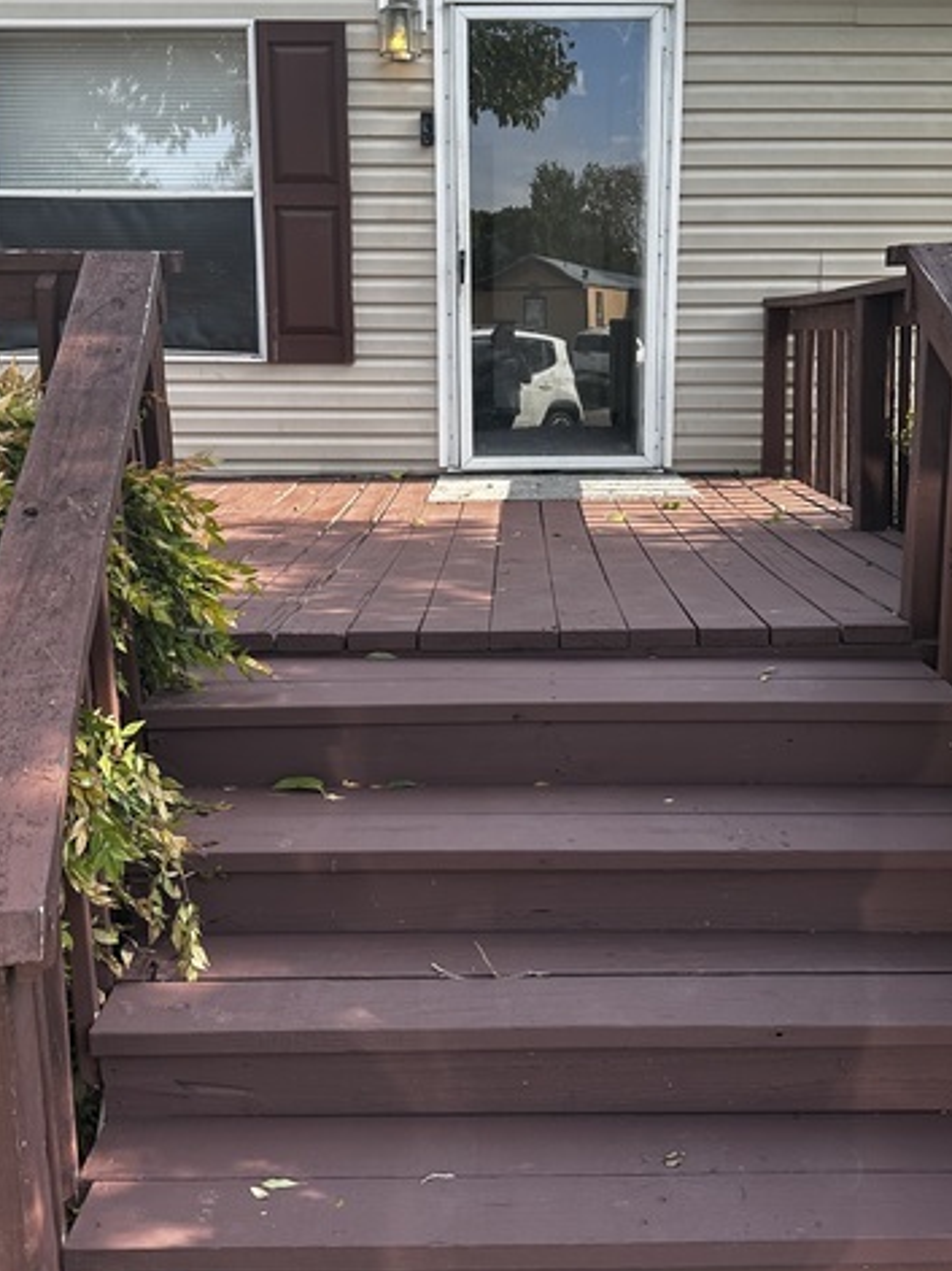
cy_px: 533
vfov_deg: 53.7
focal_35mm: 34
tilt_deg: -8.2
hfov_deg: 41.7
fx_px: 1247
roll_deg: +0.4
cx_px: 518
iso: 80
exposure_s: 1/734
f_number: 1.78
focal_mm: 6.86
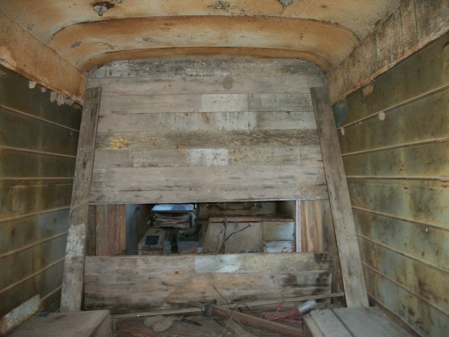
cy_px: 168
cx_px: 224
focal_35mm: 32
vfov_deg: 44.2
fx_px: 415
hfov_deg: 56.8
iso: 250
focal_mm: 5.7
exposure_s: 1/30
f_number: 2.9
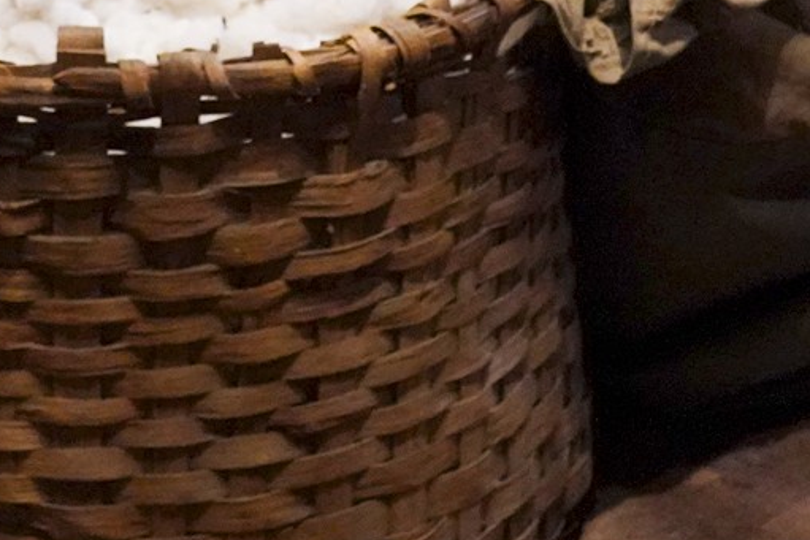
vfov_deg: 9.4
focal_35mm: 141
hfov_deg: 14.5
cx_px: 268
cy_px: -312
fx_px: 3173
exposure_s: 1/100
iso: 10000
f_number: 5
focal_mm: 36
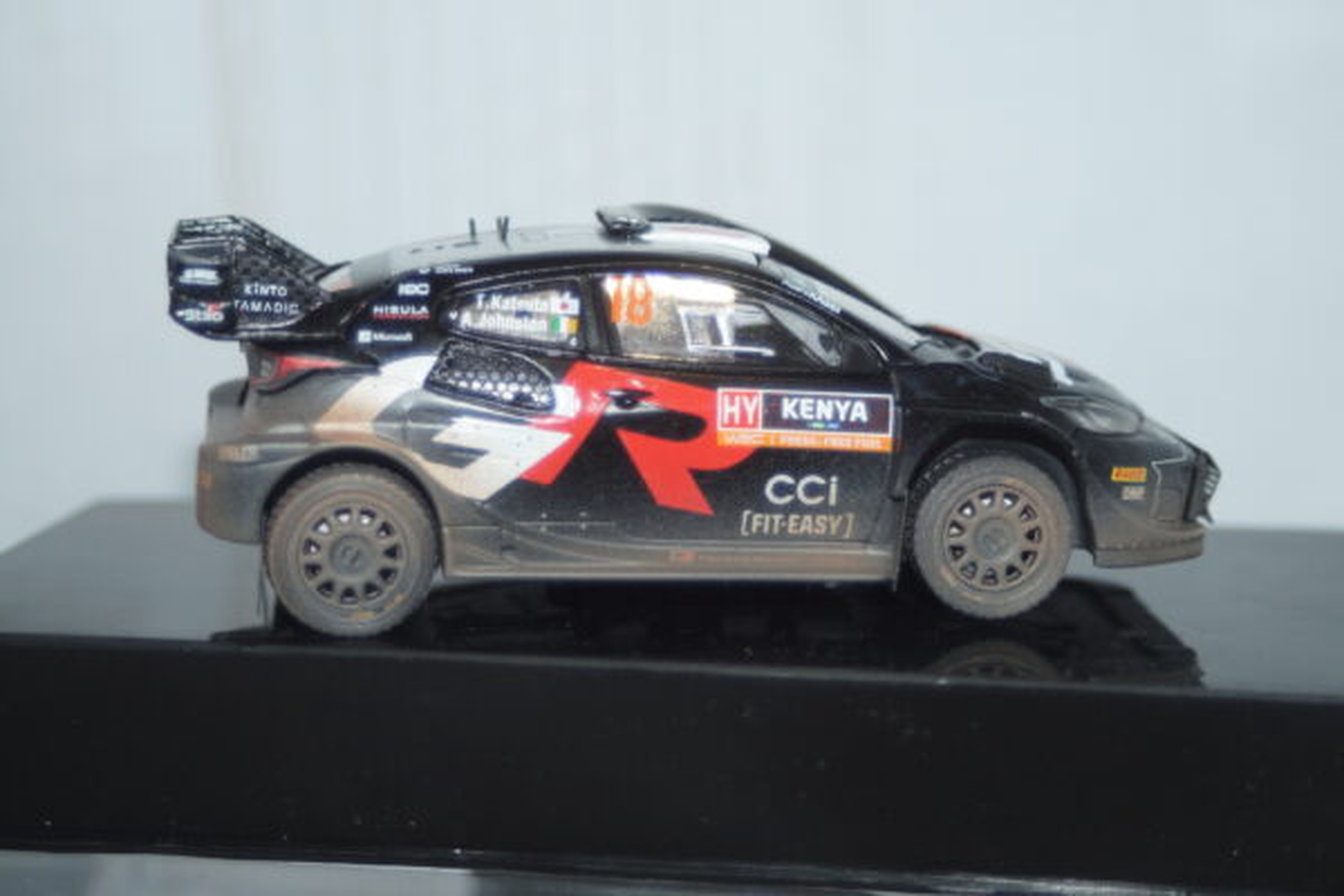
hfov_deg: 22.6
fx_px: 3360
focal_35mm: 90
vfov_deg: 15.2
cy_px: 448
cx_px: 672
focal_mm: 60
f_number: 5.6
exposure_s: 1/80
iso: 250
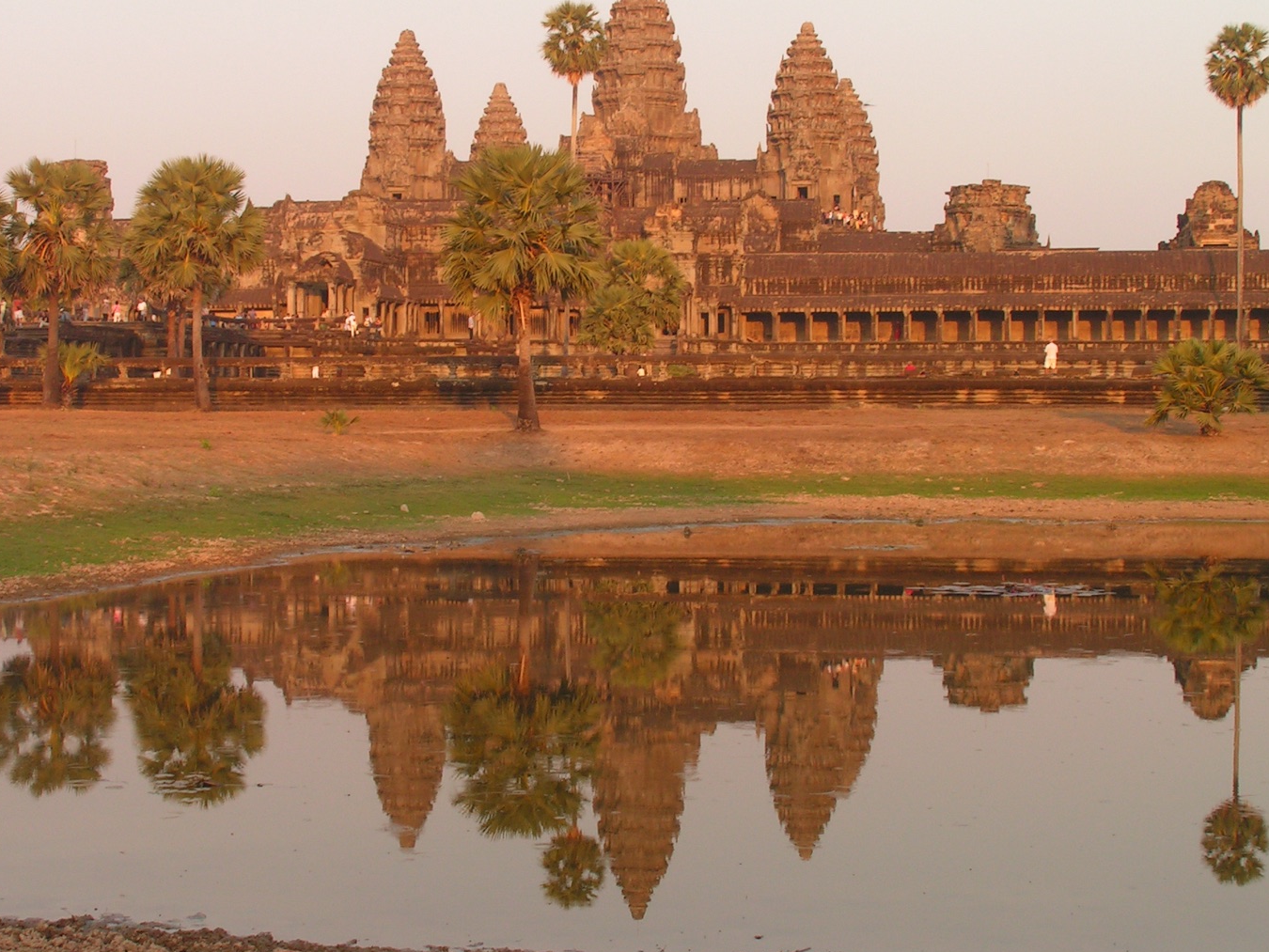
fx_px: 2347
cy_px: 444
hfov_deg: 30.3
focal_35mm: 64
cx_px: 619
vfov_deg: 22.9
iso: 50
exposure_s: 1/100
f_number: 4.5
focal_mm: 9
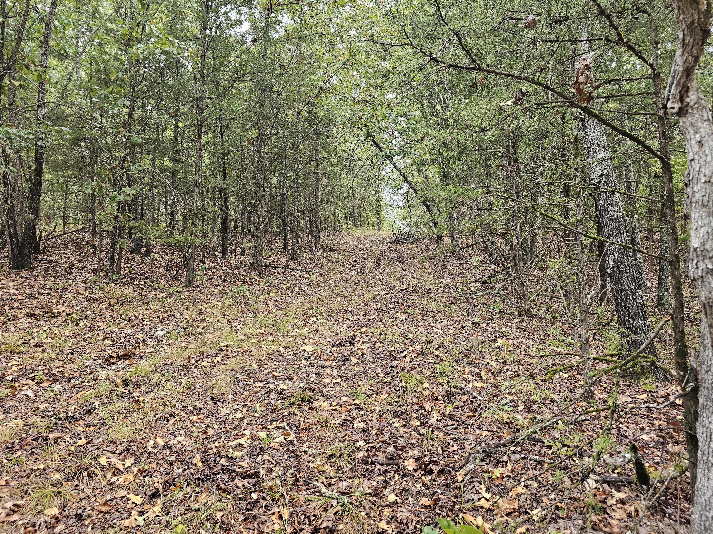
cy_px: 267
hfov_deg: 73.9
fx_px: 474
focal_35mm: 23
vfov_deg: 58.9
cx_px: 356
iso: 250
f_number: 1.7
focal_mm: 6.3
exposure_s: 1/120
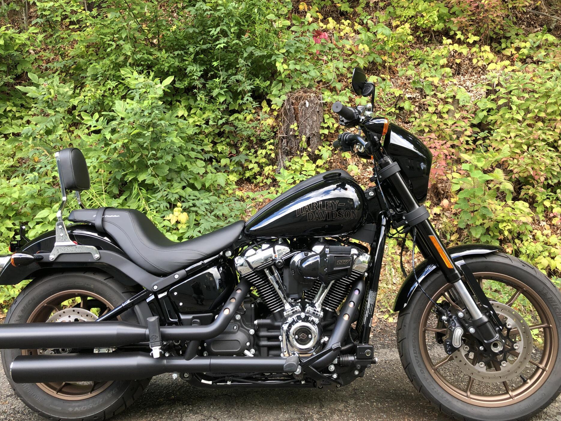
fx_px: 486
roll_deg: +2.8
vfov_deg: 46.8
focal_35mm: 30
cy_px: 207
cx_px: 281
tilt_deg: -6.3
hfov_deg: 60.0
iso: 64
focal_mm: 4
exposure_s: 1/120
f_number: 1.8
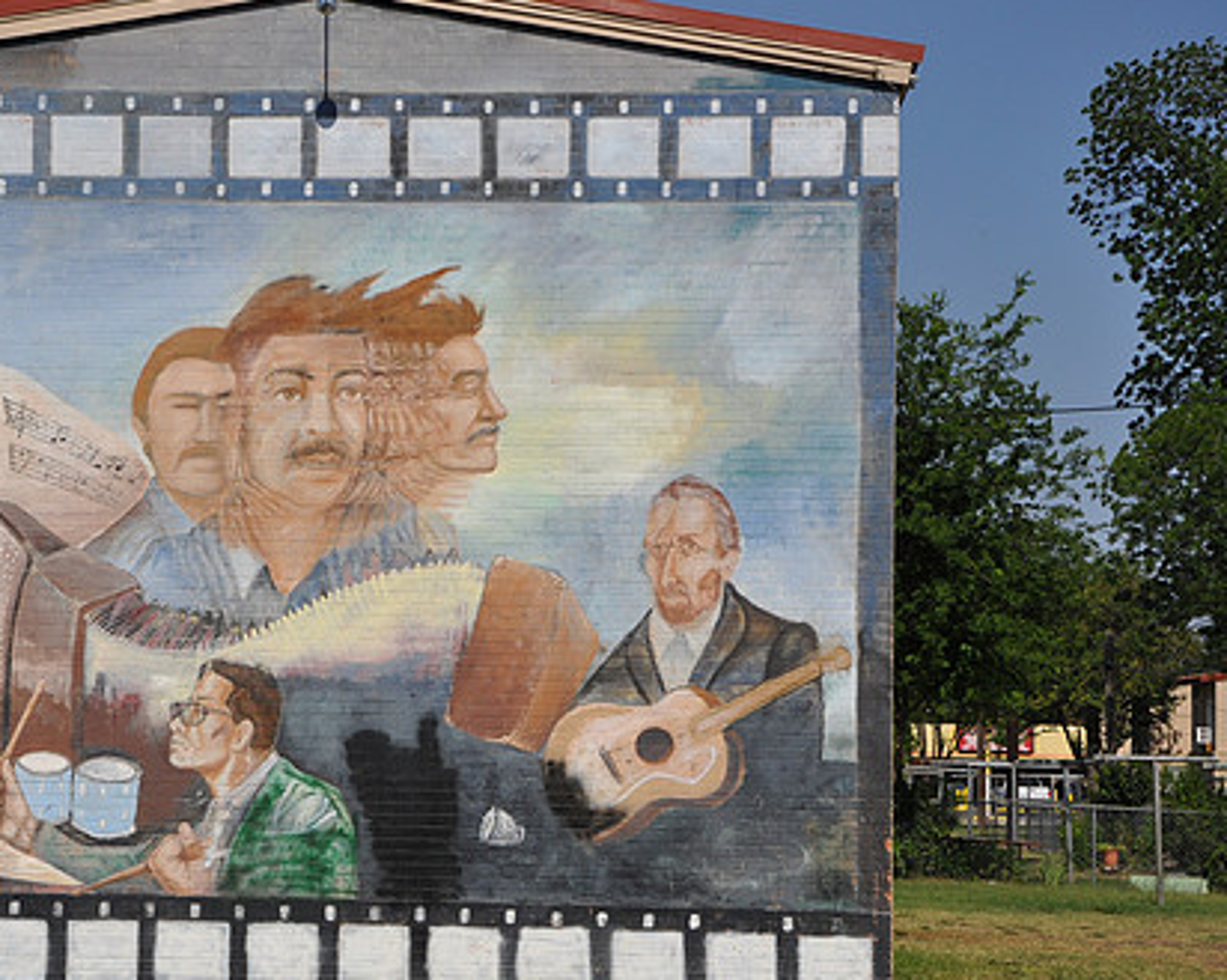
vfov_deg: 15.5
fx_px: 3593
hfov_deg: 19.3
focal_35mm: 99
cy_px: 529
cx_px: 402
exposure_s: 1/320
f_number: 9
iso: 200
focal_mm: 50
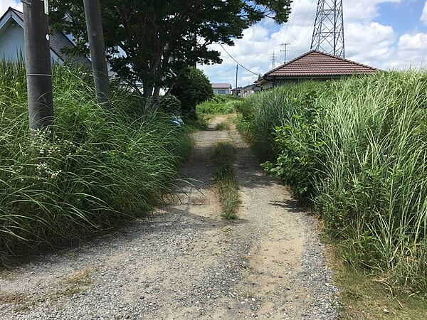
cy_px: 160
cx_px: 214
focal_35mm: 29
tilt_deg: -10.0
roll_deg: -0.3
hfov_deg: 61.7
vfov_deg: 48.2
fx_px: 358
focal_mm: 4.15
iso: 25
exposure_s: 1/1221
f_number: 2.2
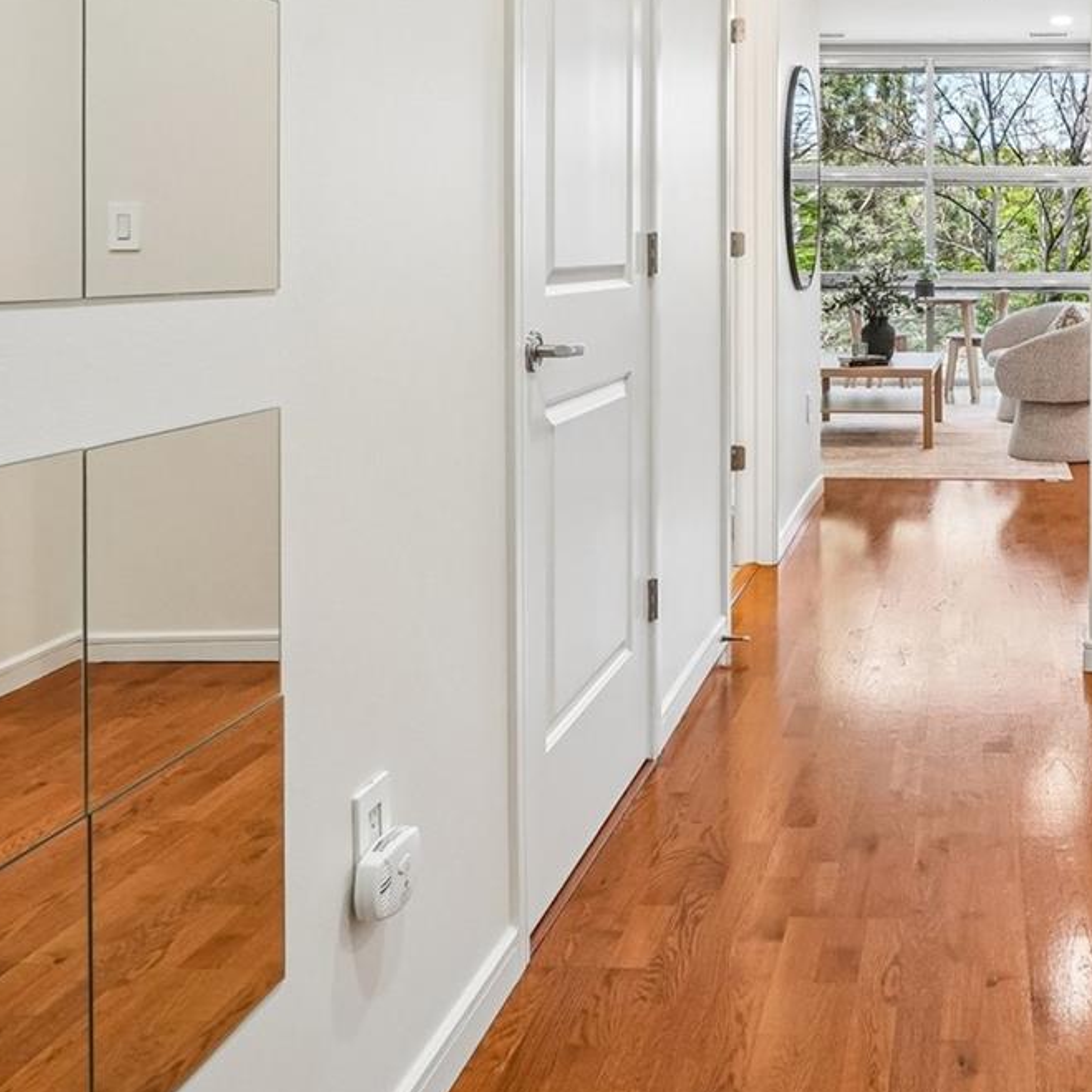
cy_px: 262
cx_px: 981
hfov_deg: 44.1
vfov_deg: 46.5
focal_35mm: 34
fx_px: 1215
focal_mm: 11
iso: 320
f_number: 8
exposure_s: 1/30
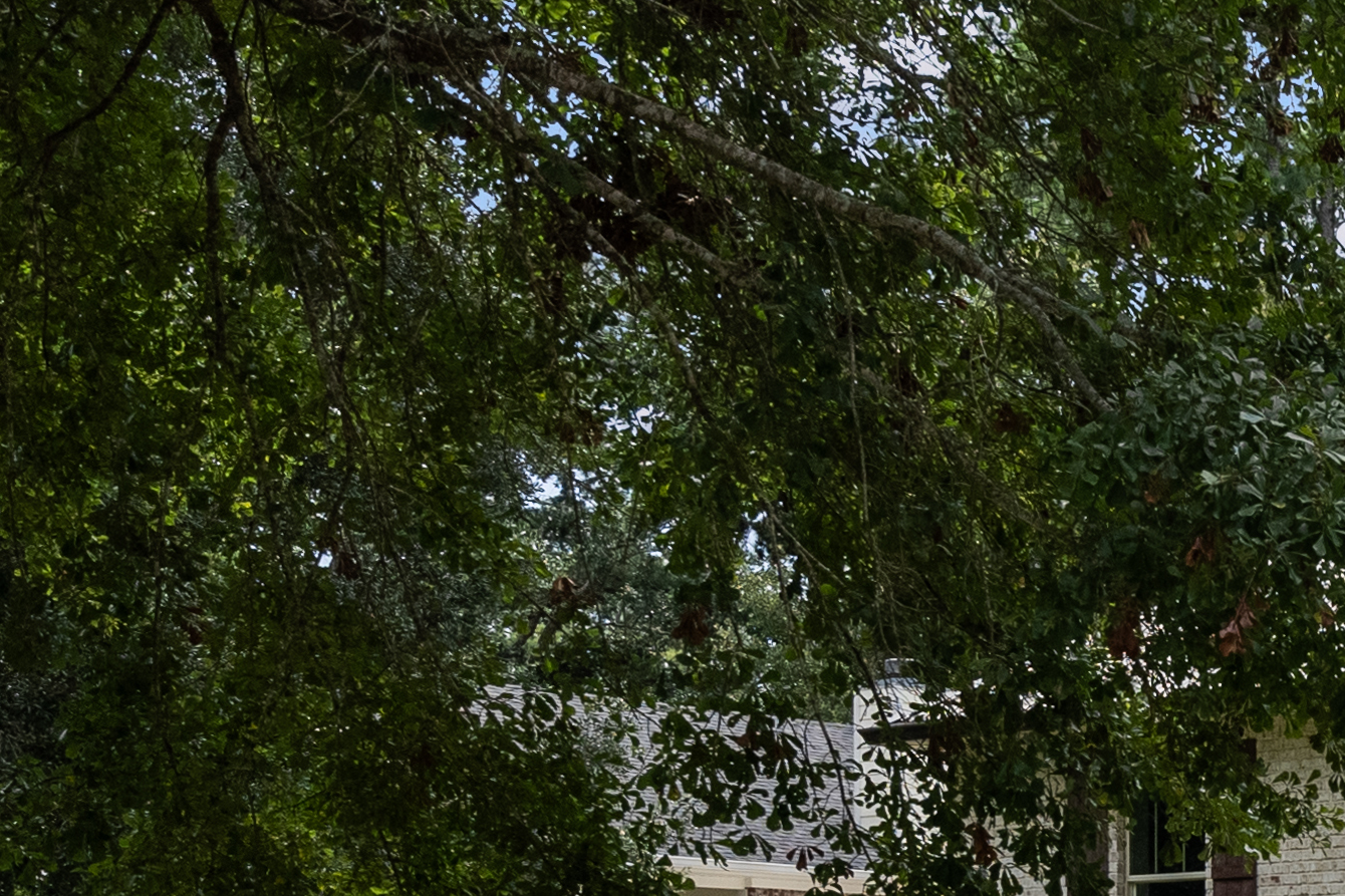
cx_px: 2062
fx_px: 2839
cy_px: 1053
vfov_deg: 17.2
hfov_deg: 21.8
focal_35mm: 76
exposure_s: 1/800
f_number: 9
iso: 640
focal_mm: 24
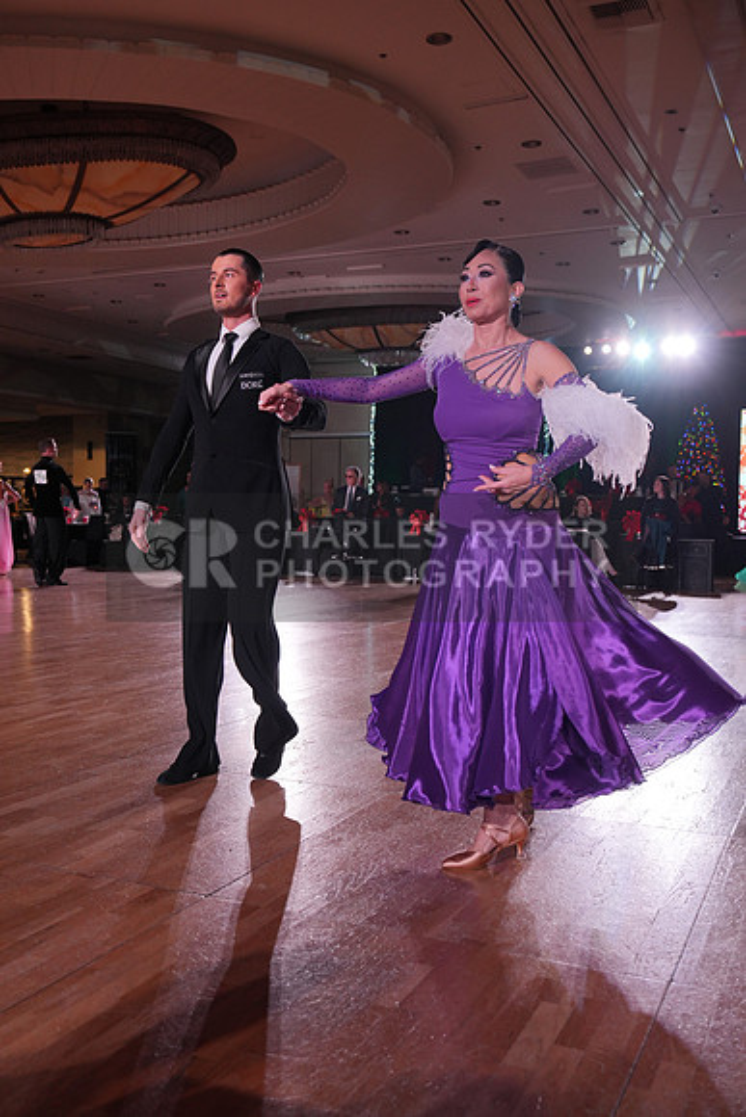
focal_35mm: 34
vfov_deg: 55.8
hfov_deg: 38.9
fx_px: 1056
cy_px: 558
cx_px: 373
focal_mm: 34
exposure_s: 1/500
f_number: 4
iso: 1000
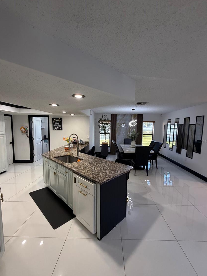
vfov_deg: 98.2
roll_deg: -0.7
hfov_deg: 81.7
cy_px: 141
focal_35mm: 15
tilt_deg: -4.4
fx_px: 120
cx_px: 108
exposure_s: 1/120
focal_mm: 2.22
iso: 250
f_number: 2.2
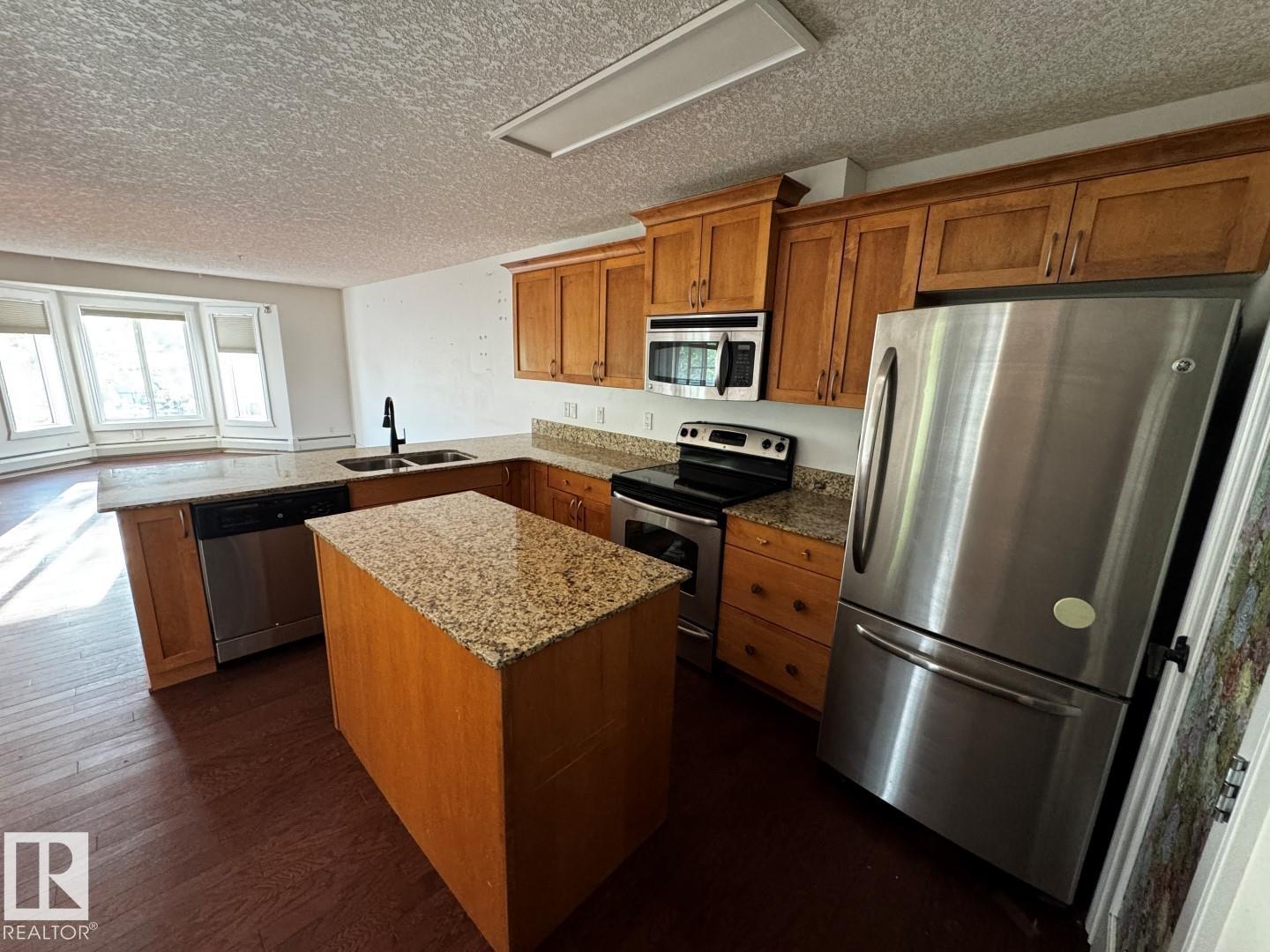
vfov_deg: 85.7
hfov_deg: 102.1
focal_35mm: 14
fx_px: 514
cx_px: 635
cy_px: 476
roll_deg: -2.0
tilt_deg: -13.5
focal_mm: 2.22
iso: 400
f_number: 2.2
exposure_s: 1/60
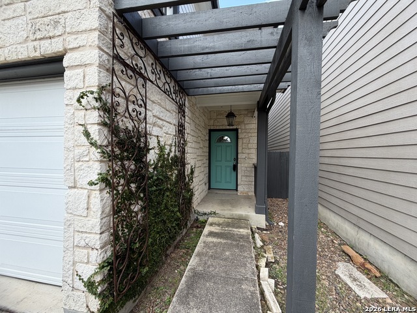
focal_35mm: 14
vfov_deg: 85.7
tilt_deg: -1.1
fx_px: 169
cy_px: 156
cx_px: 208
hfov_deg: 102.1
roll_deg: -0.1
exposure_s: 1/395
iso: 50
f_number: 2.2
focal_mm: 2.22
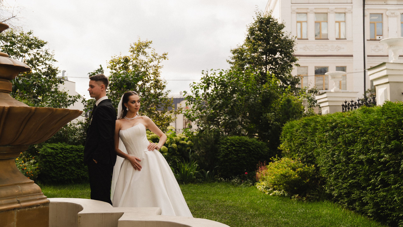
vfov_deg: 27.1
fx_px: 470
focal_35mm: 44
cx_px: 202
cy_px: 114
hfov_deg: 46.4
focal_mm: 28
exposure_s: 1/320
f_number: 2.8
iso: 250
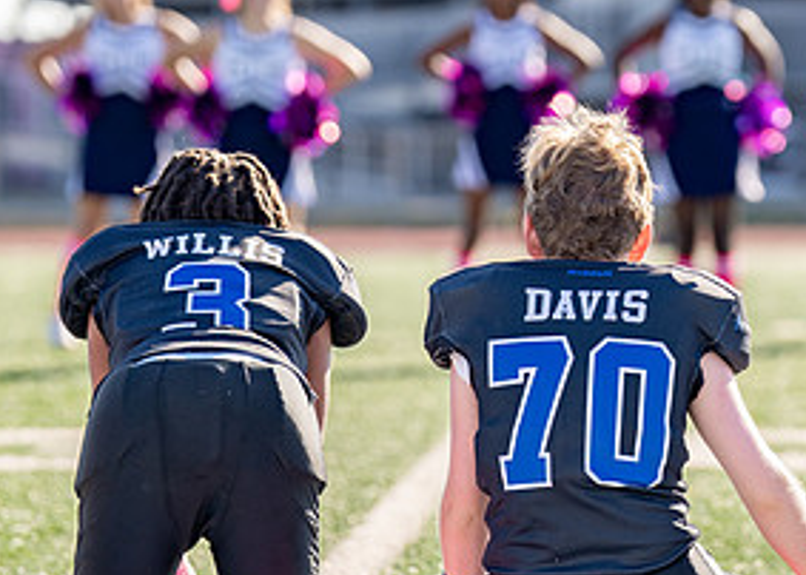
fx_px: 6454
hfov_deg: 7.1
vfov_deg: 5.1
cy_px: 301
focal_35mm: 282
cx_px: 598
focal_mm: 126
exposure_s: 1/1250
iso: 160
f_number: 2.8
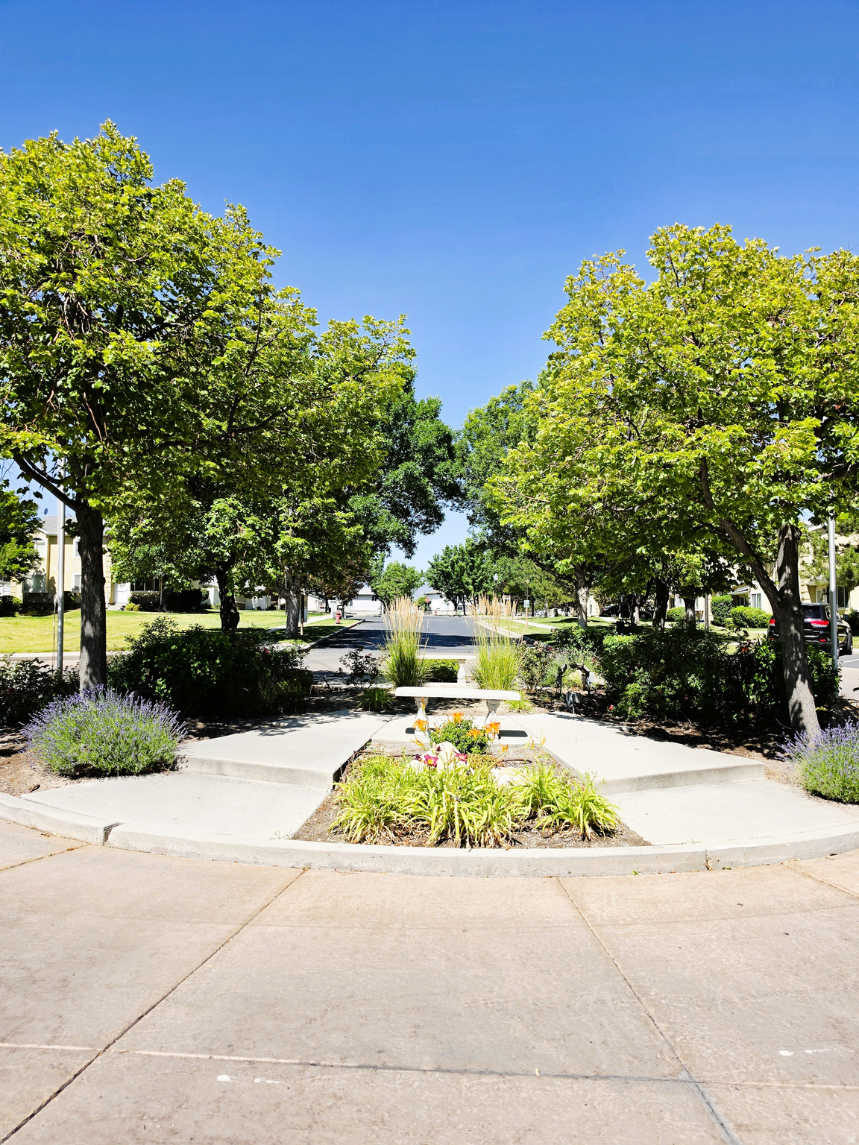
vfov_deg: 73.9
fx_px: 761
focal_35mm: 23
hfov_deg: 58.9
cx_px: 430
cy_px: 572
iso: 64
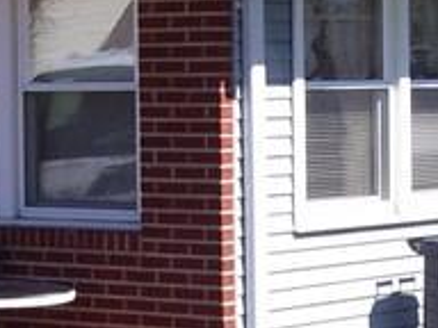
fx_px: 2493
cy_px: 278
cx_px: 310
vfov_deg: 7.5
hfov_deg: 10.0
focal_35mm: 197
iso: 80
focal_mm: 6
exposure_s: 1/500
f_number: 4.8
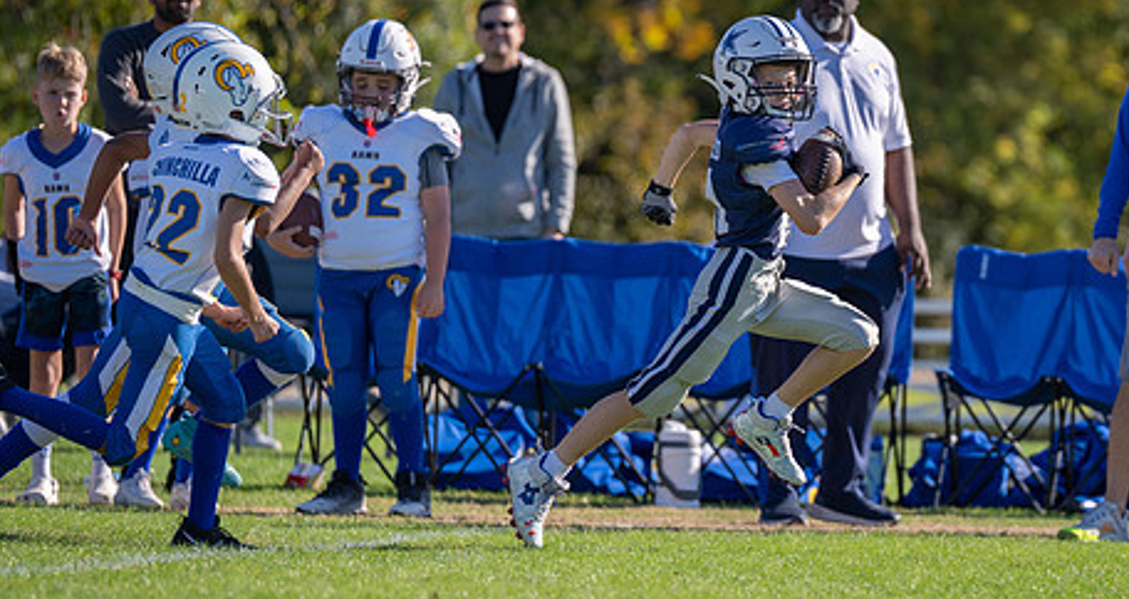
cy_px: 295
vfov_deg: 3.0
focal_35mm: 383
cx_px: 831
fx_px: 11313
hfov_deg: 5.7
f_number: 2.8
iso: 100
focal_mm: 200
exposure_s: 1/2000
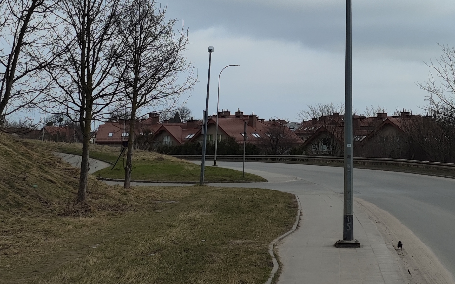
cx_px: 334
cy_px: -22
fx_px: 868
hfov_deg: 29.0
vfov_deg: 18.0
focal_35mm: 70
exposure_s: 1/2000
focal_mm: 4.71
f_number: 1.79
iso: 55
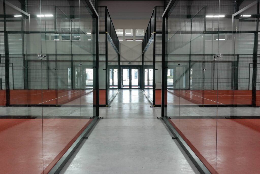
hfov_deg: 61.9
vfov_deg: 43.6
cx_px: 130
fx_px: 217
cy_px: 87
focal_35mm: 30
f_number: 3.5
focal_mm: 20
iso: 200
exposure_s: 1/50
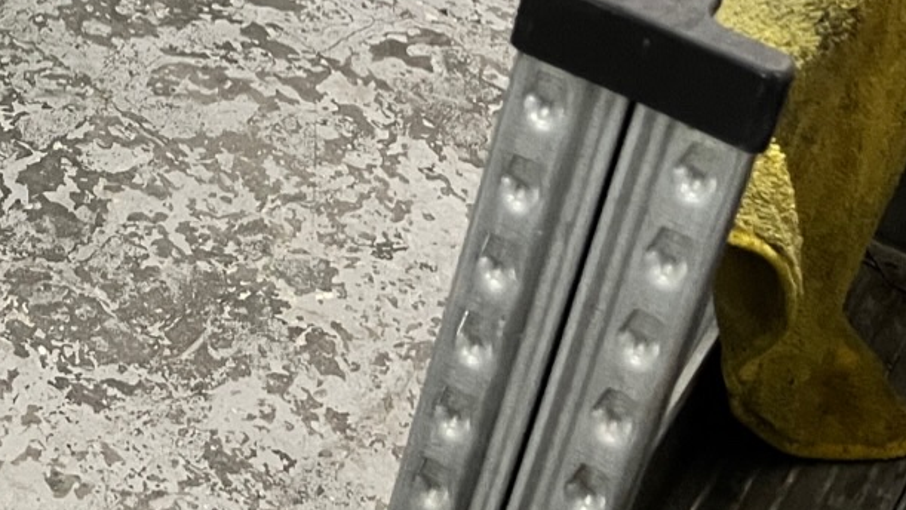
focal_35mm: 95
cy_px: -467
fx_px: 2283
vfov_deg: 11.6
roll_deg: -2.2
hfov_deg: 19.2
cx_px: -517
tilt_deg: -26.5
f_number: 1.6
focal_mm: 5.1
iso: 160
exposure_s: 1/50
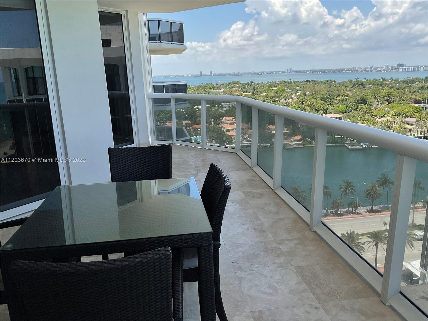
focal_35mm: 29
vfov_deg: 48.2
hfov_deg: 61.7
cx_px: 214
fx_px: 359
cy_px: 160
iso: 16
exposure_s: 1/1848
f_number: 1.8
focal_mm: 3
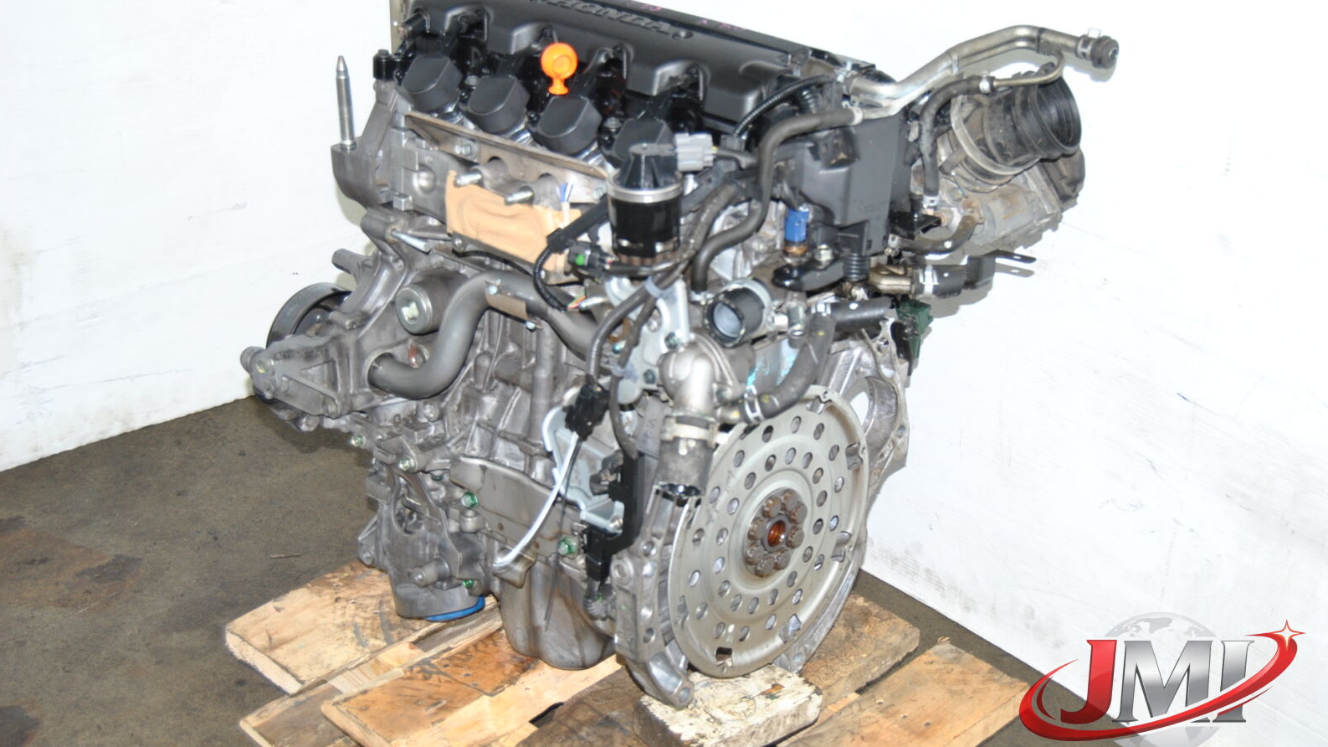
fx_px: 1955
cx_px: 664
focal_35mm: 56
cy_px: 336
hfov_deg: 37.5
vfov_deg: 21.6
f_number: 4.5
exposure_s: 1/100
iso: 400
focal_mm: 35
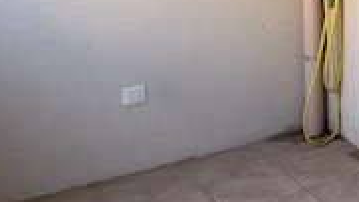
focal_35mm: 54
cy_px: -14
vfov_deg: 21.3
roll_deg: -0.5
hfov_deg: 28.9
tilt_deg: -4.6
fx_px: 514
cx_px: 500
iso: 32
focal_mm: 2.22
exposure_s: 1/191
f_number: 2.2
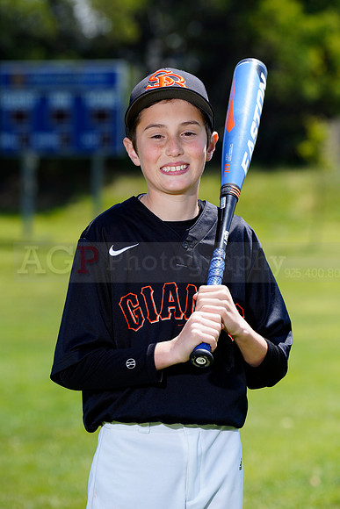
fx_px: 2619
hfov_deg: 7.4
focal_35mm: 185
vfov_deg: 11.1
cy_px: 254
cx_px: 170
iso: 100
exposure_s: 1/250
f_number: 6.3
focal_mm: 185
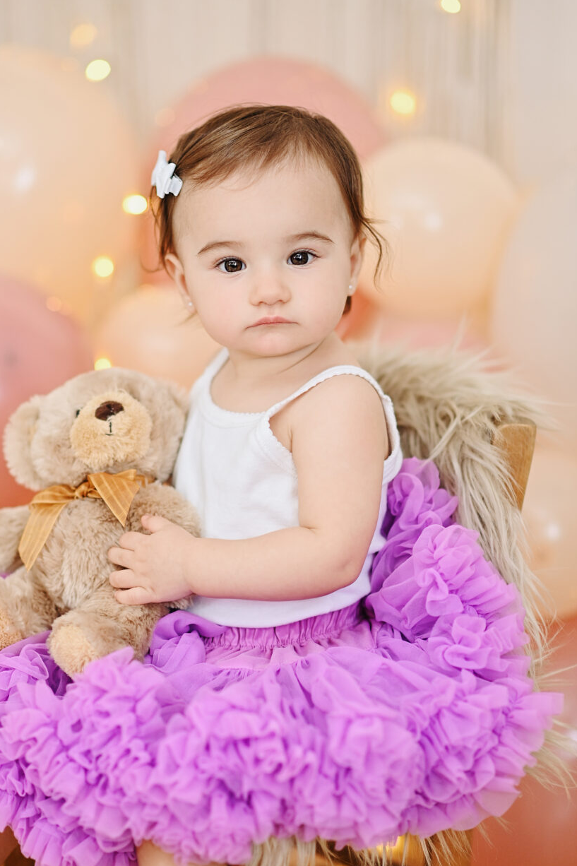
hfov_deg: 13.2
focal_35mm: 104
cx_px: 239
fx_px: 2501
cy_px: 472
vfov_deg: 19.6
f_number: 1.6
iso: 500
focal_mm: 85
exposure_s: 1/250
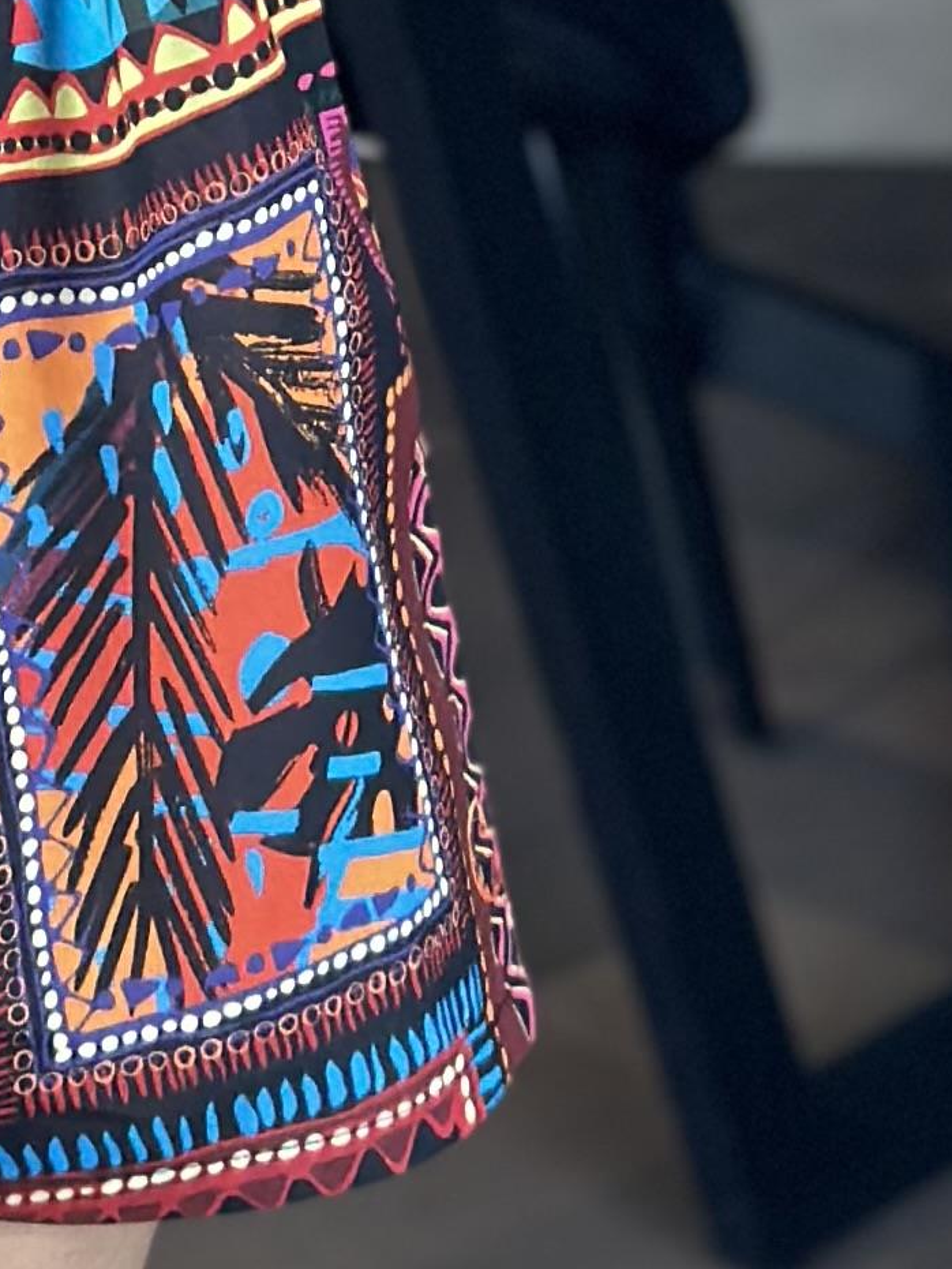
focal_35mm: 208
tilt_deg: -16.5
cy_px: -804
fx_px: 7624
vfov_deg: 9.2
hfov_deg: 7.1
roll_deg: +3.1
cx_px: -351
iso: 125
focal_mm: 6.86
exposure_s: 1/86
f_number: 1.78
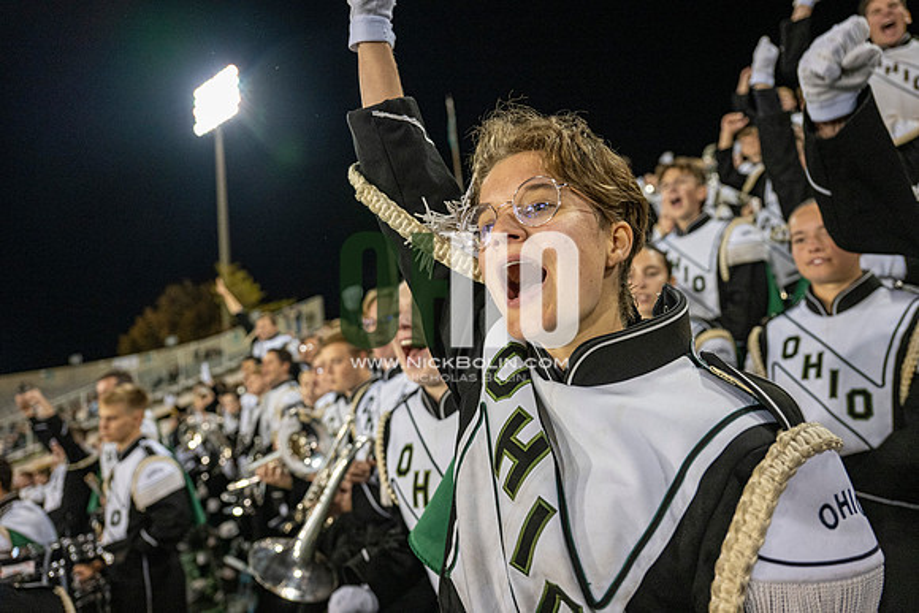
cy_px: 306
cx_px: 460
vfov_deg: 51.3
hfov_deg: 71.5
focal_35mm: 25
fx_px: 638
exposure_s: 1/500
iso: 2000
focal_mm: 25
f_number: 3.2
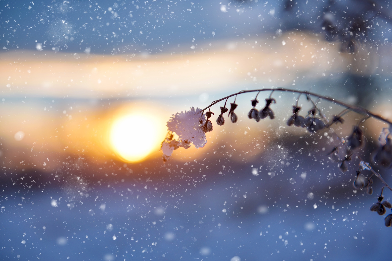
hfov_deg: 28.8
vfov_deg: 19.5
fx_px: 762
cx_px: 196
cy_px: 130
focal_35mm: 70
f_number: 3.5
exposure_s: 1/640
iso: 64
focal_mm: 70
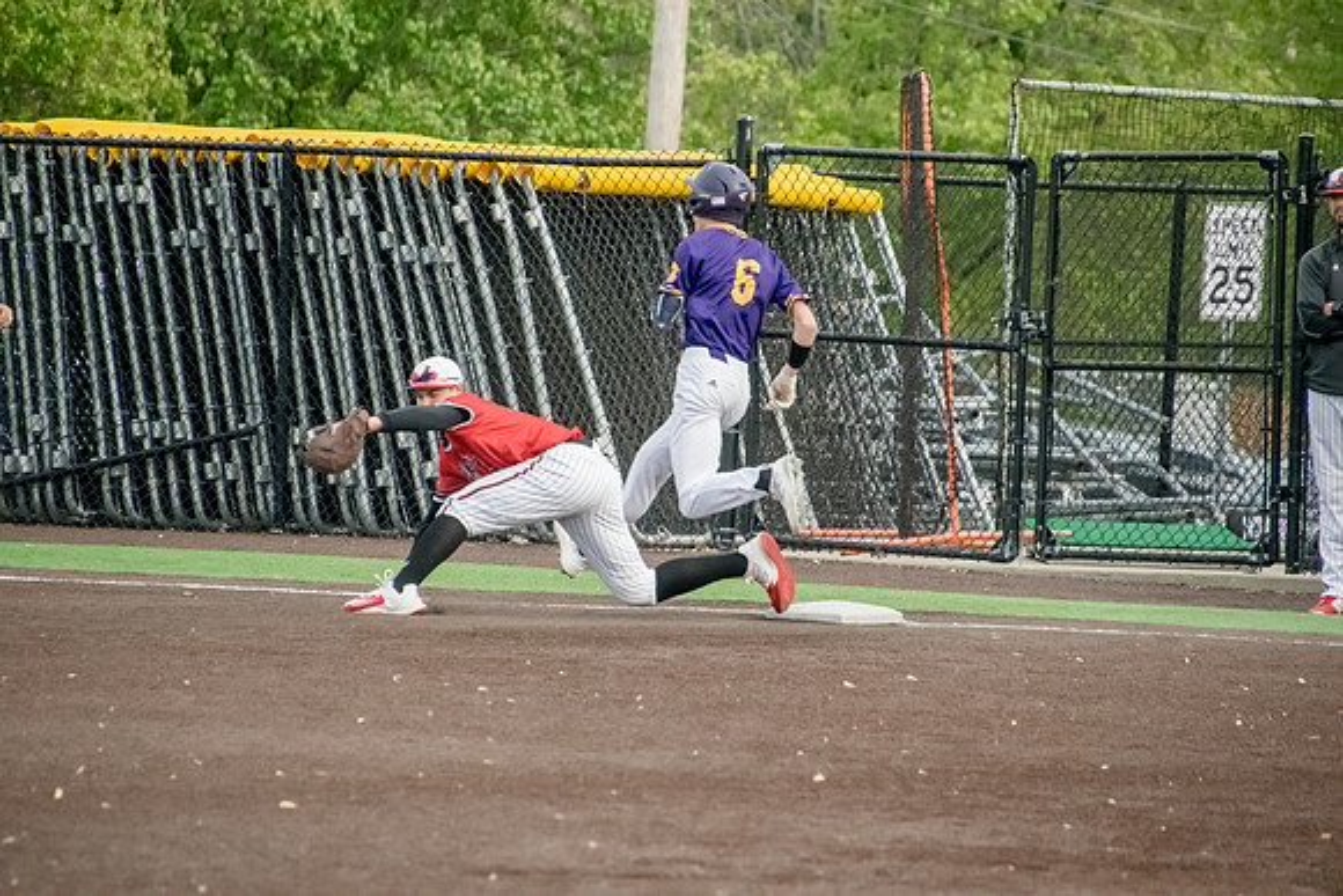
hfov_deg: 5.1
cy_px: 448
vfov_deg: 3.4
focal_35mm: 405
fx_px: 15112
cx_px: 672
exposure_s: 1/2500
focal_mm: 270
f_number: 6.3
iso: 4000
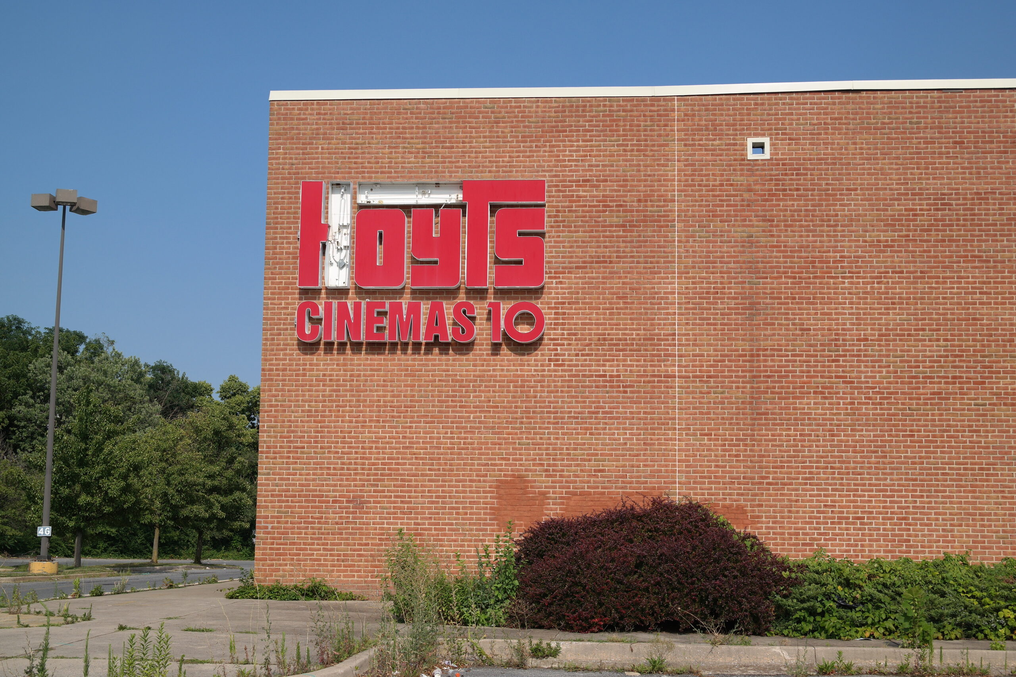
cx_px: 508
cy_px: 338
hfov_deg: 37.5
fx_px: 1496
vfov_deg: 25.5
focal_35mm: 53
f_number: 7.1
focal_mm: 35
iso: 100
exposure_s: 1/320
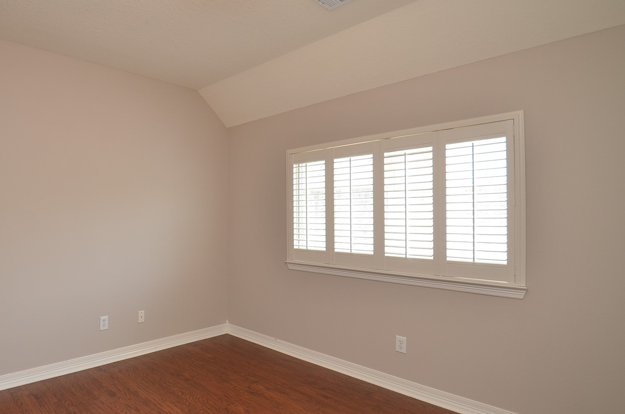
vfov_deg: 59.2
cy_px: 226
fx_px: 364
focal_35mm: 21
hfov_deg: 78.5
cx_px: 205
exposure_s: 1/60
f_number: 5.6
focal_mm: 10
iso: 320
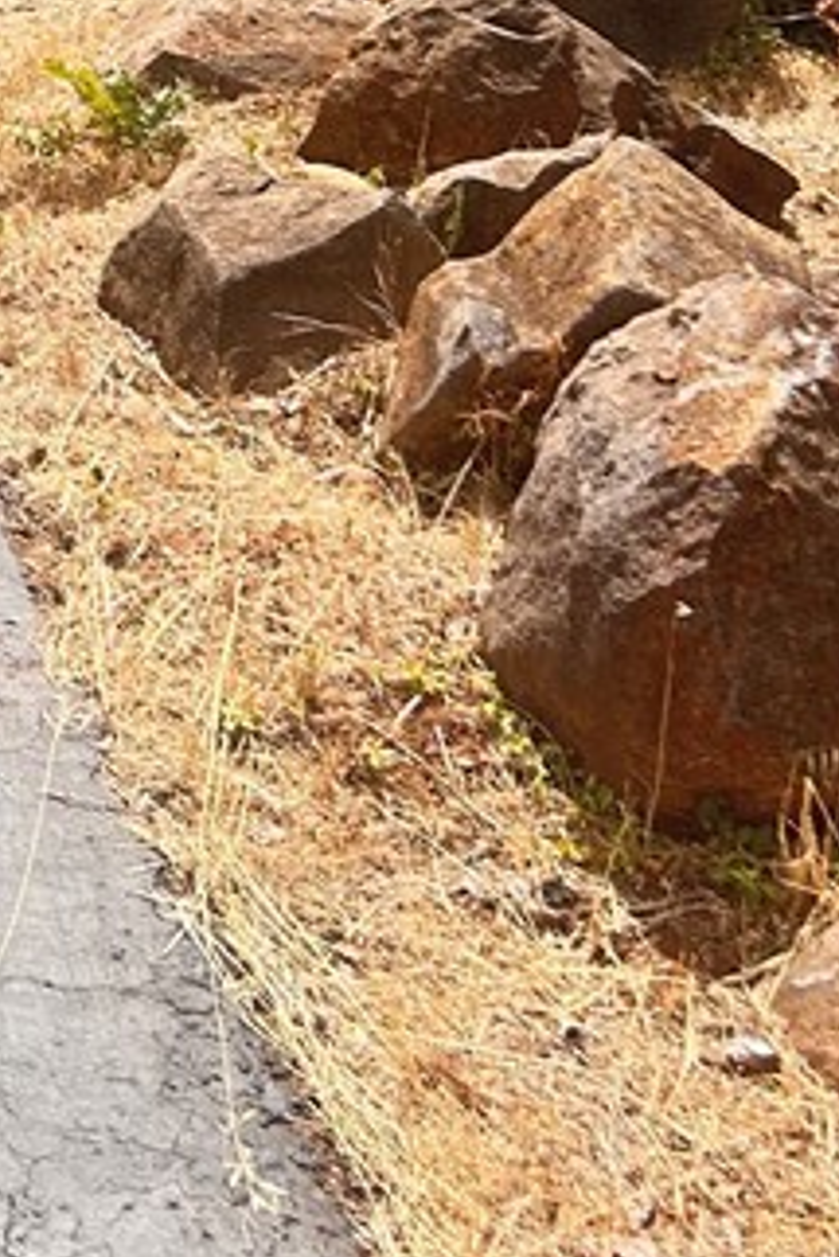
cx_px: -379
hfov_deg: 14.9
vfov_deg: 21.7
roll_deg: +1.2
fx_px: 3003
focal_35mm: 86
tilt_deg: -4.4
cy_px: -289
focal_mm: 5.7
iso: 50
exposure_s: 1/2165
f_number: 1.5
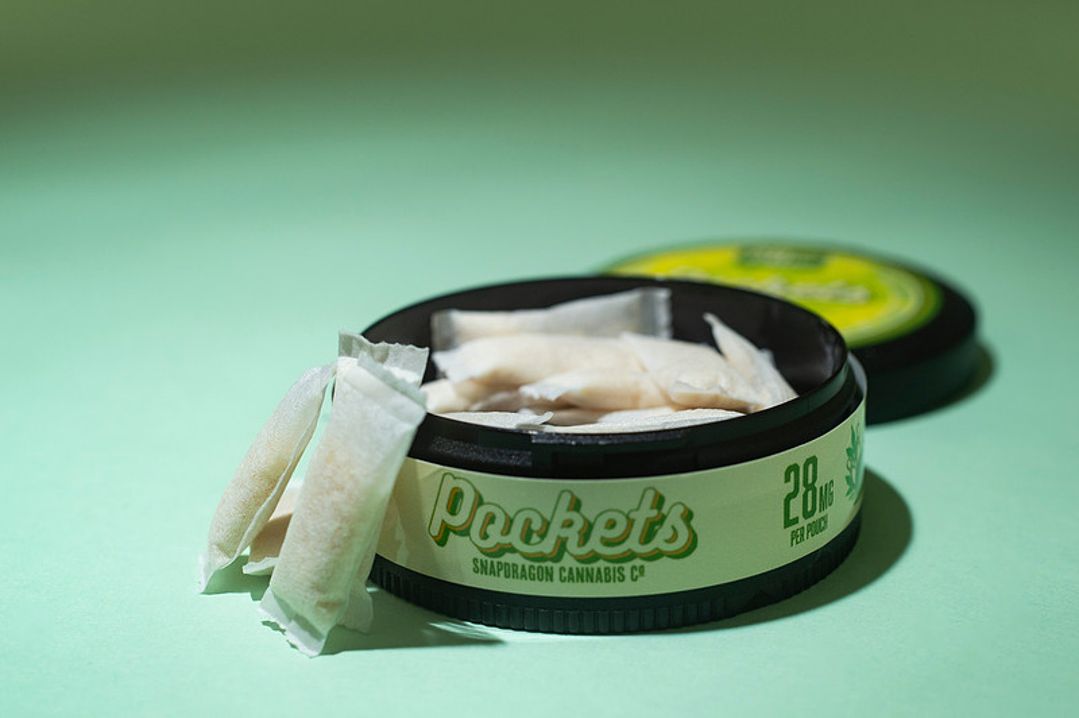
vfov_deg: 24.7
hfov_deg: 36.5
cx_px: 590
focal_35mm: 55
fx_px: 1636
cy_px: 392
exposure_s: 1/60
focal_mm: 50
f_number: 8
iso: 400
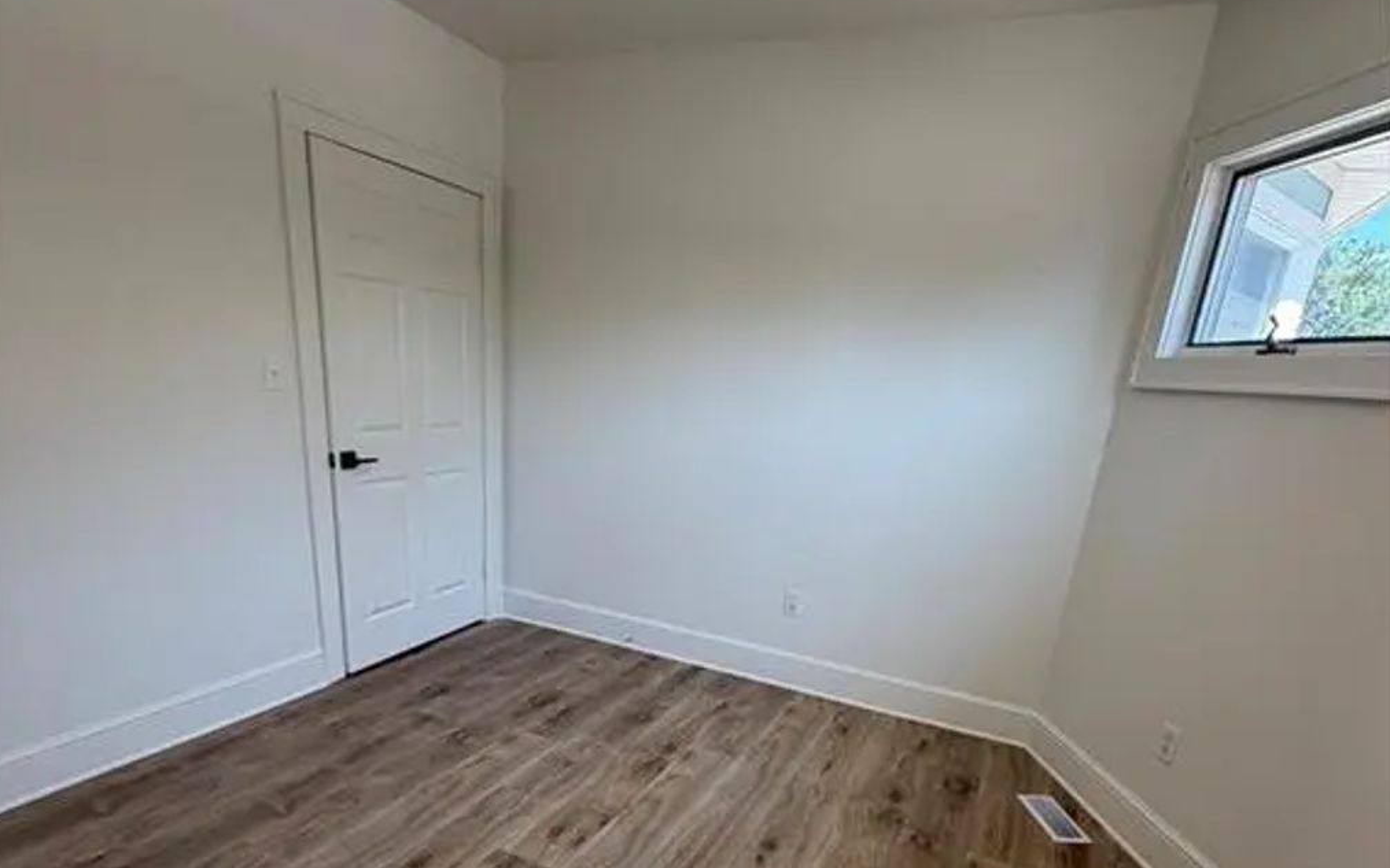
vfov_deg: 57.2
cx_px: 693
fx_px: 758
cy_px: 630
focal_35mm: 20
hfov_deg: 85.1
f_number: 2.2
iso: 100
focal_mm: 2.22
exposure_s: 1/120
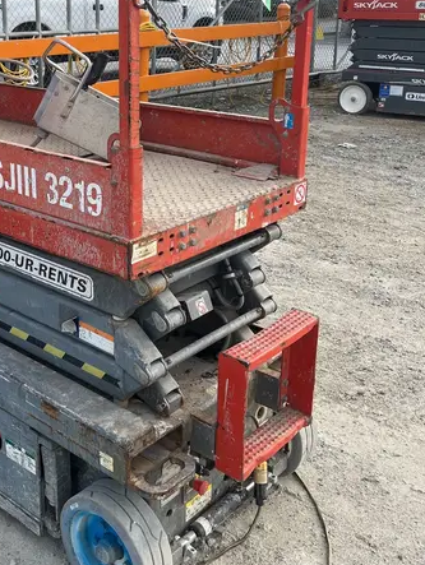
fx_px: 703
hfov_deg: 33.0
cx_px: 107
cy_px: 214
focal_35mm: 43
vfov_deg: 43.5
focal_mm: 5.1
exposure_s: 1/1212
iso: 50
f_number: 1.6
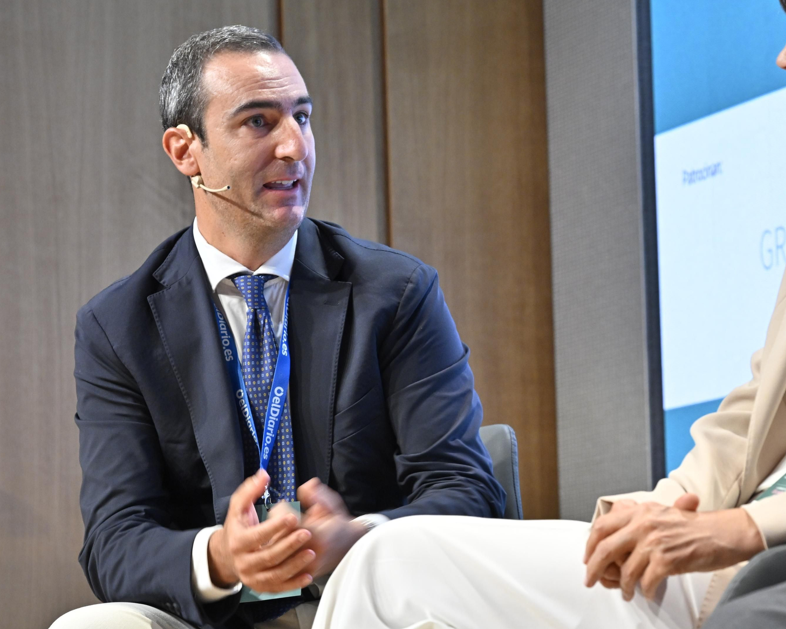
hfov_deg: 11.3
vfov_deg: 9.1
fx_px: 3955
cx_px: 325
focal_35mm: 170
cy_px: 314
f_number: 5.6
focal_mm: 100
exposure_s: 1/60
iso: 1250
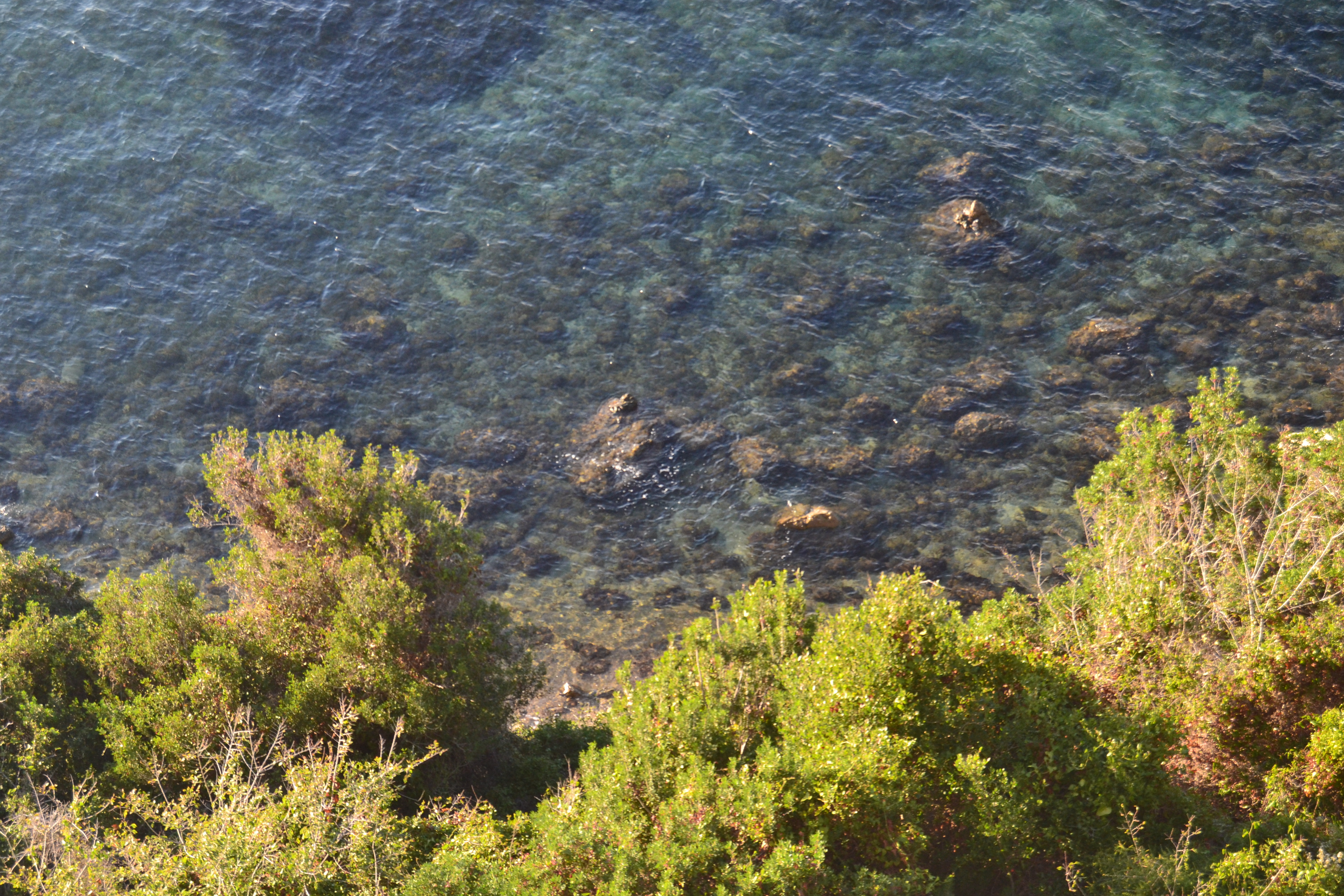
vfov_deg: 16.6
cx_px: 672
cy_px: 448
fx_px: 3080
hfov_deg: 24.6
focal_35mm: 82
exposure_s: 1/250
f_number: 8
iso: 800
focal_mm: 55
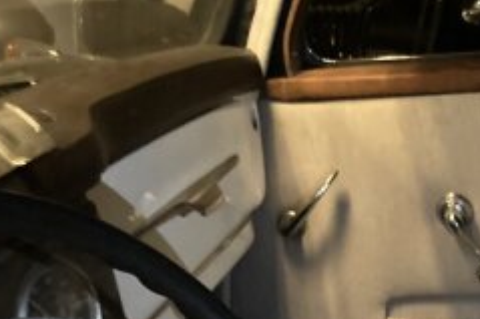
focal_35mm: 78
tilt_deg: -34.0
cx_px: 522
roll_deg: +2.0
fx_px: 1039
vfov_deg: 16.0
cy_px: 477
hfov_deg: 24.4
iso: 640
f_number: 1.8
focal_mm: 3.99
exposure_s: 1/20
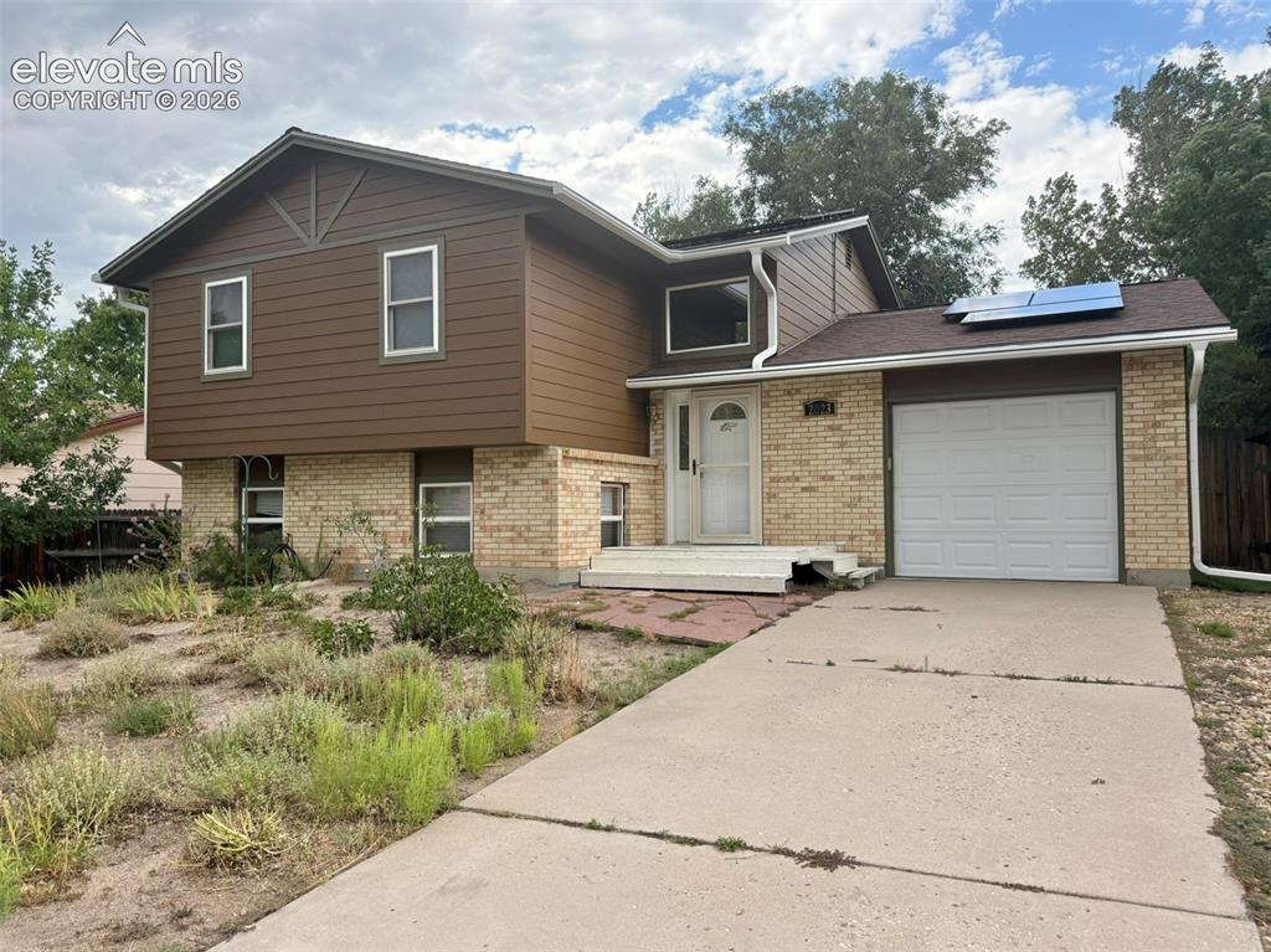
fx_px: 881
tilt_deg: +2.1
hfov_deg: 71.6
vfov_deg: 56.8
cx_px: 636
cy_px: 476
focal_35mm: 24
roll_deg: +0.6
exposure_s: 1/1493
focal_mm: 6.76
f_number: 1.78
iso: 100
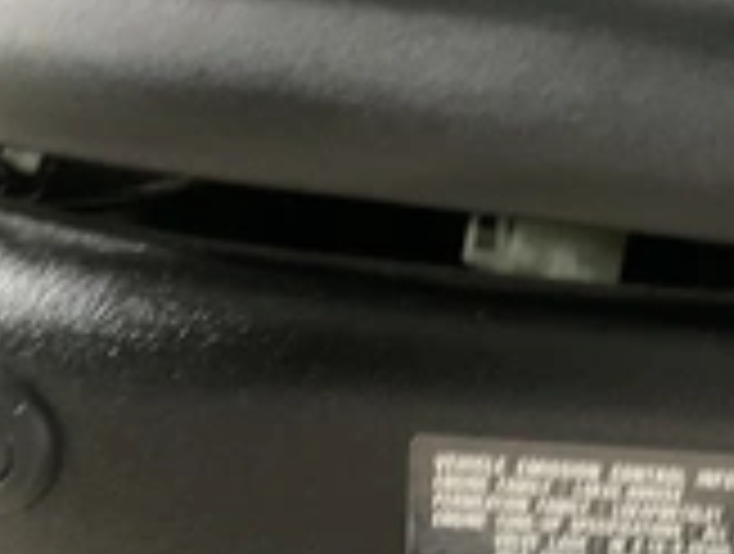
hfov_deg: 26.1
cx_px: 716
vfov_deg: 19.6
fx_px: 1509
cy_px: 667
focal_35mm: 71
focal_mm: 3
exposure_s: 1/23
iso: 640
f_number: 1.8
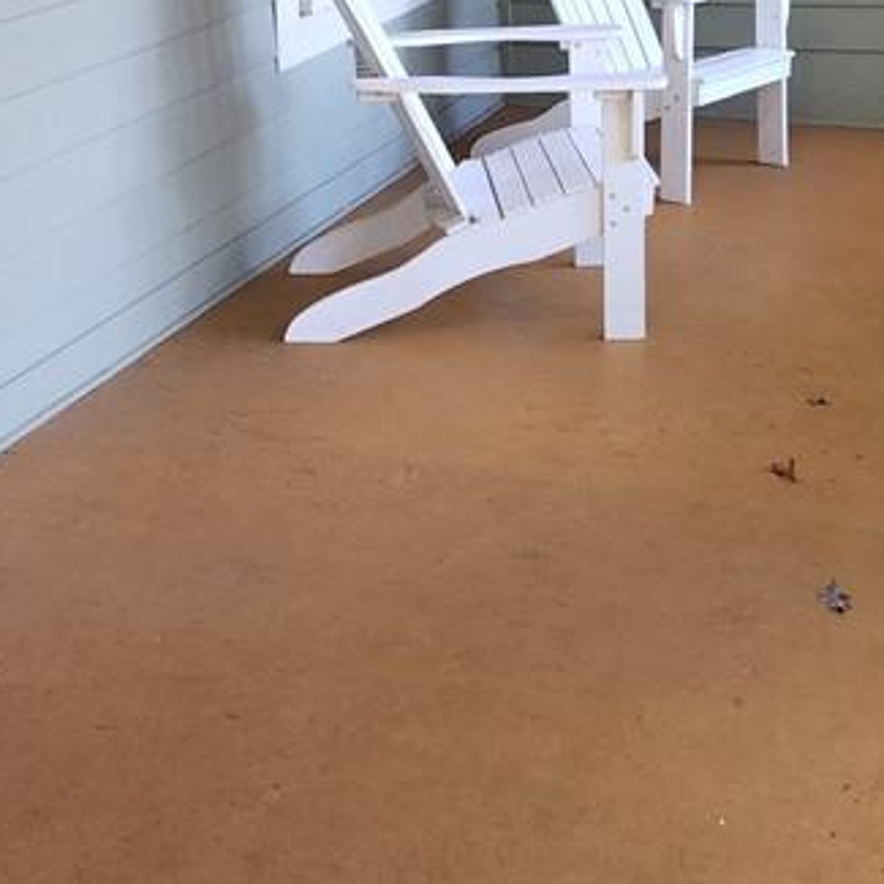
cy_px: 19
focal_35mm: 64
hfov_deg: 26.9
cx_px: 422
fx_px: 1849
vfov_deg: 25.7
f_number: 1.8
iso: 200
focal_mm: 5.4
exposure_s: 1/120
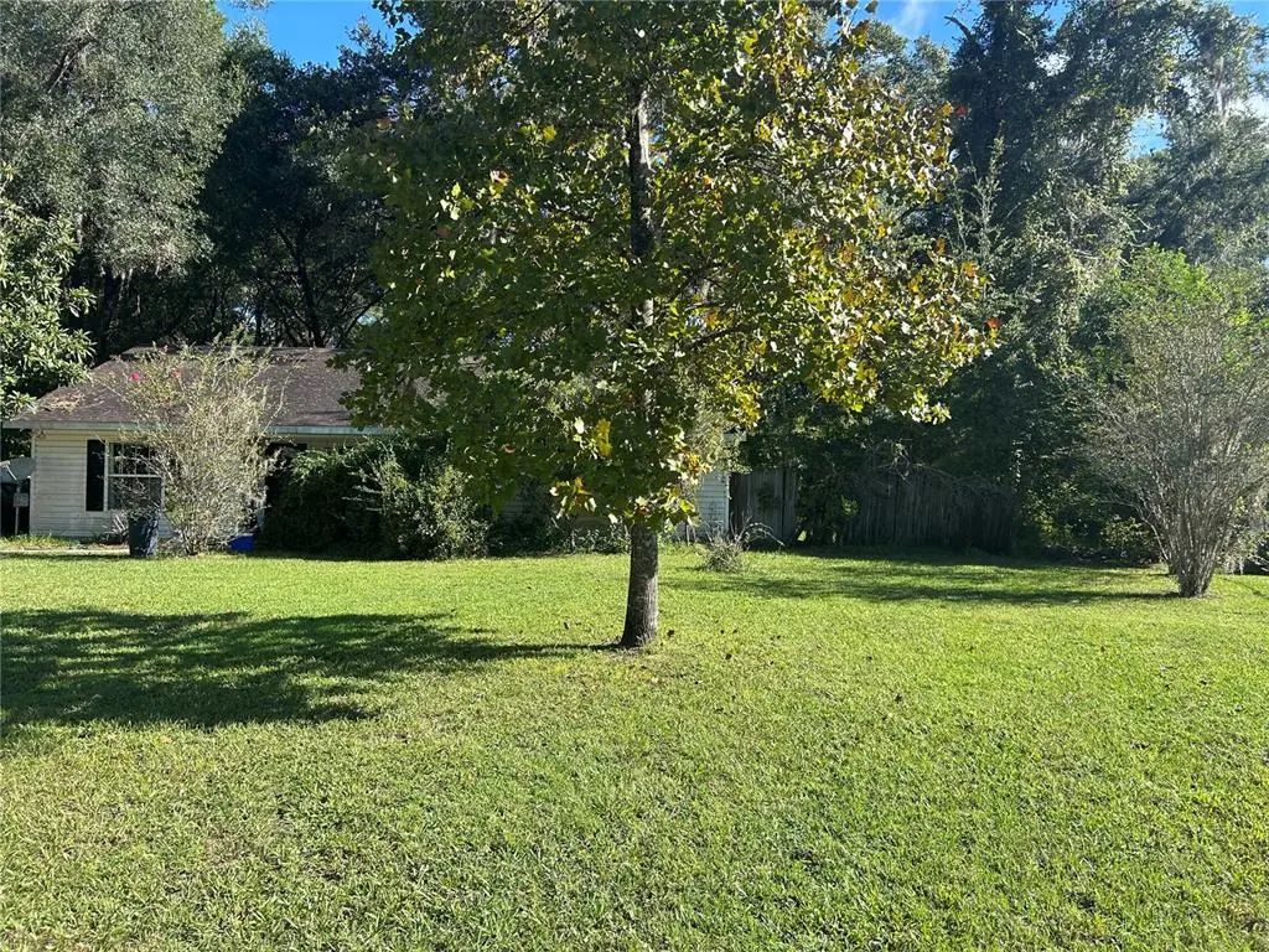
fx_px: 953
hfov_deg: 67.3
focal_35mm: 26
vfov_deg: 53.1
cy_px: 476
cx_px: 634
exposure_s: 1/1252
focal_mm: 5.7
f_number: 1.5
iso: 50
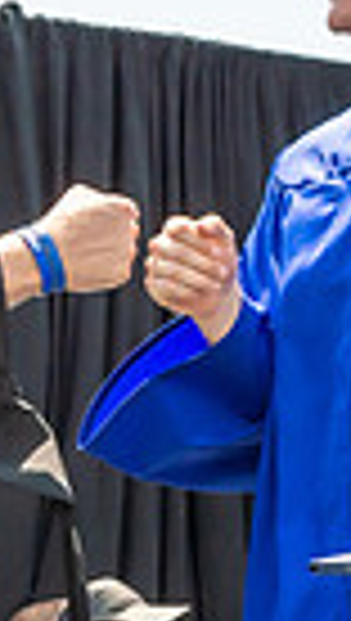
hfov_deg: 7.2
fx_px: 2786
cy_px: 666
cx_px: 166
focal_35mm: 169
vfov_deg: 12.5
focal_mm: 22
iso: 200
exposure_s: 1/800
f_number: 7.1
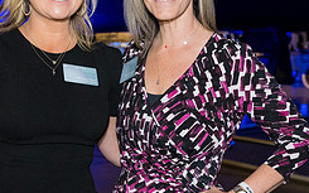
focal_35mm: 87
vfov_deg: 15.0
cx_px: 119
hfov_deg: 23.8
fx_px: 732
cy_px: 108
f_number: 4
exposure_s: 1/160
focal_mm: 36
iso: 3200
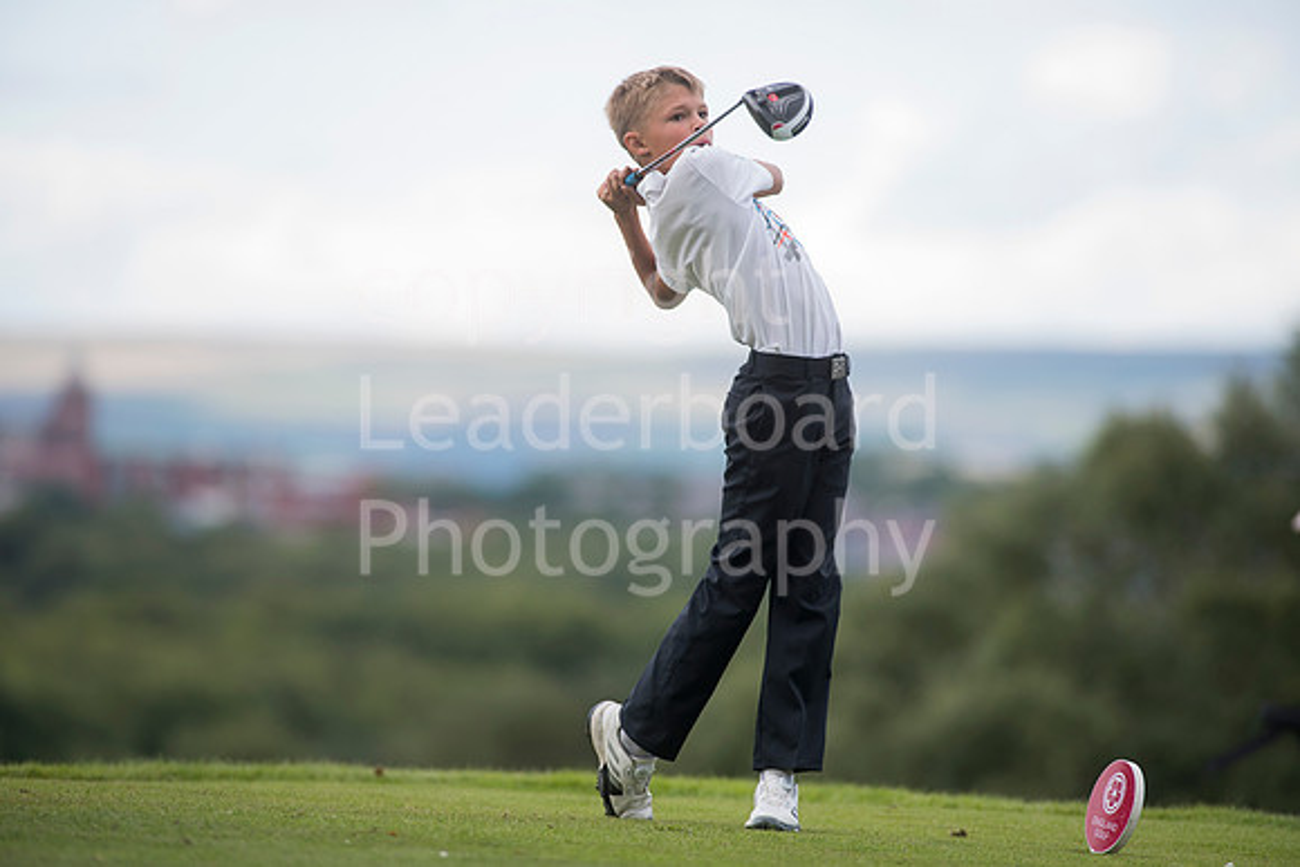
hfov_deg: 6.9
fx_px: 10835
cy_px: 434
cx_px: 650
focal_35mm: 300
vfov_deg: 4.6
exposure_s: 1/1000
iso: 400
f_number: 4.5
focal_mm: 300
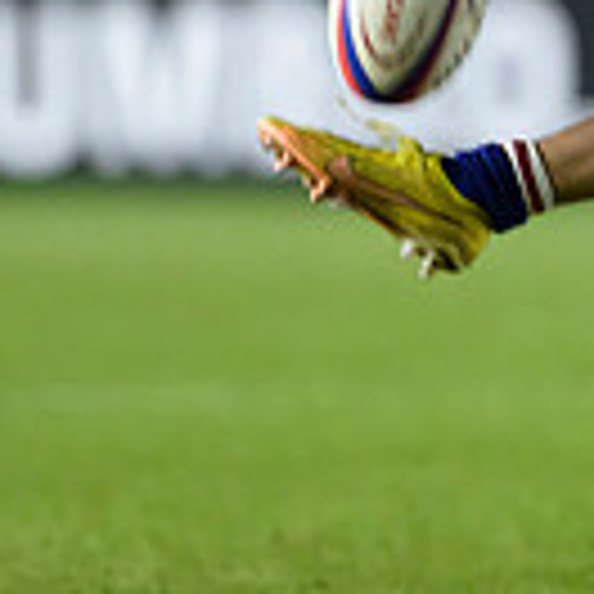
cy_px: 124
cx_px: 1043
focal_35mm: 1807
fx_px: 35081
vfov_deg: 1.0
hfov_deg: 1.0
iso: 6400
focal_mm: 400
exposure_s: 1/1000
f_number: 3.5
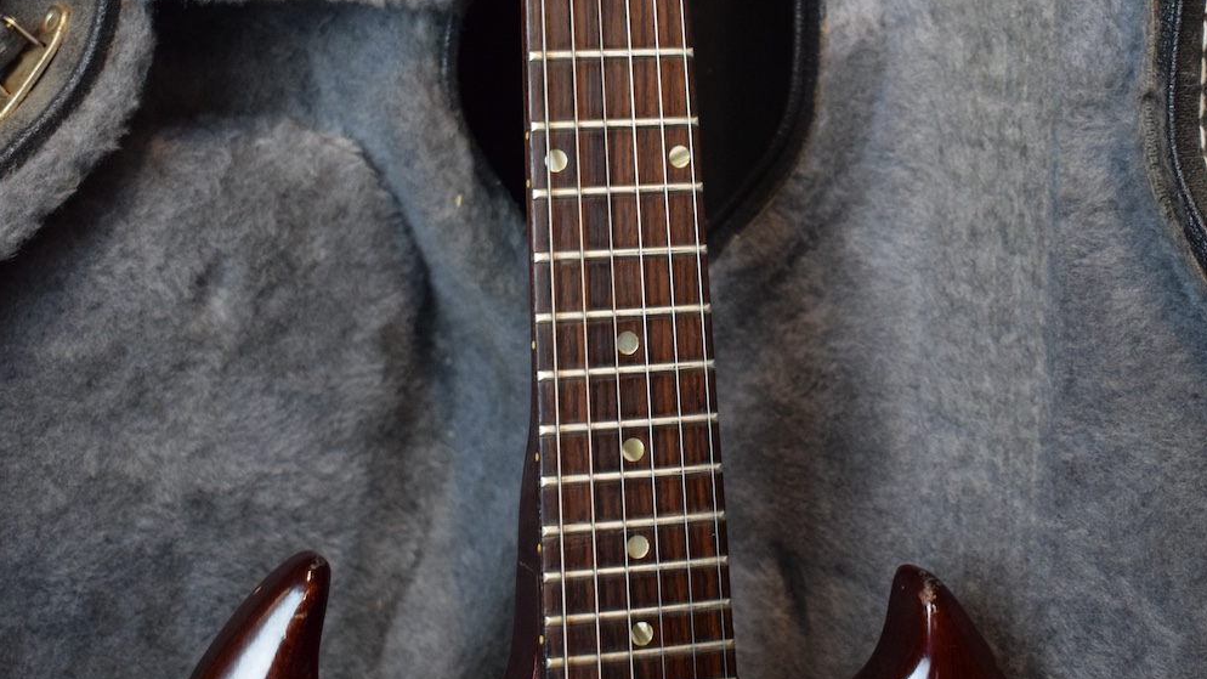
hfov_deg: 30.7
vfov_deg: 17.1
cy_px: -9
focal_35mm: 69
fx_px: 2202
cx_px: 605
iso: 2200
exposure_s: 1/60
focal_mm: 29
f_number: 4.2
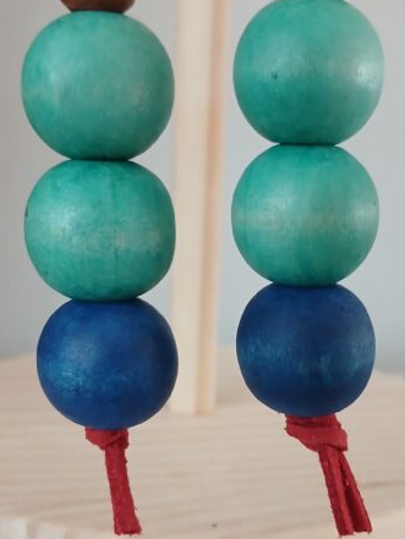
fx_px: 764
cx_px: 214
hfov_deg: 29.7
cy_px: 357
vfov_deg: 38.5
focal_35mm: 49
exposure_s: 1/25
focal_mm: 3.98
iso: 250
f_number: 1.8
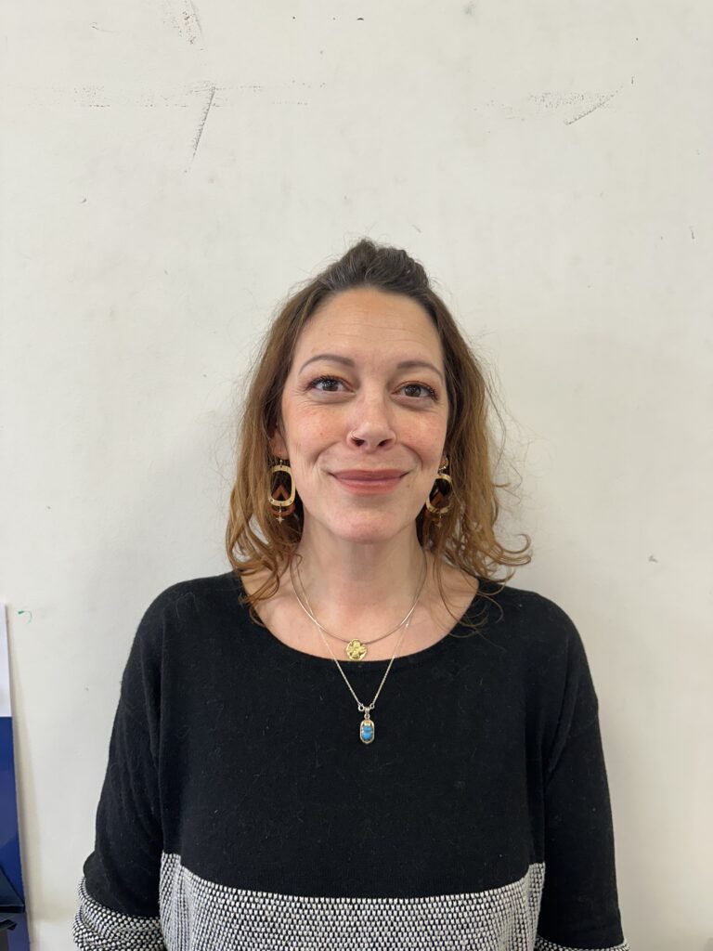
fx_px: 659
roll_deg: +0.8
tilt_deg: -4.7
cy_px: 476
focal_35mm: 24
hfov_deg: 56.8
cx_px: 356
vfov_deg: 71.6
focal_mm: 6.86
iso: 160
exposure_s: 1/100
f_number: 1.78
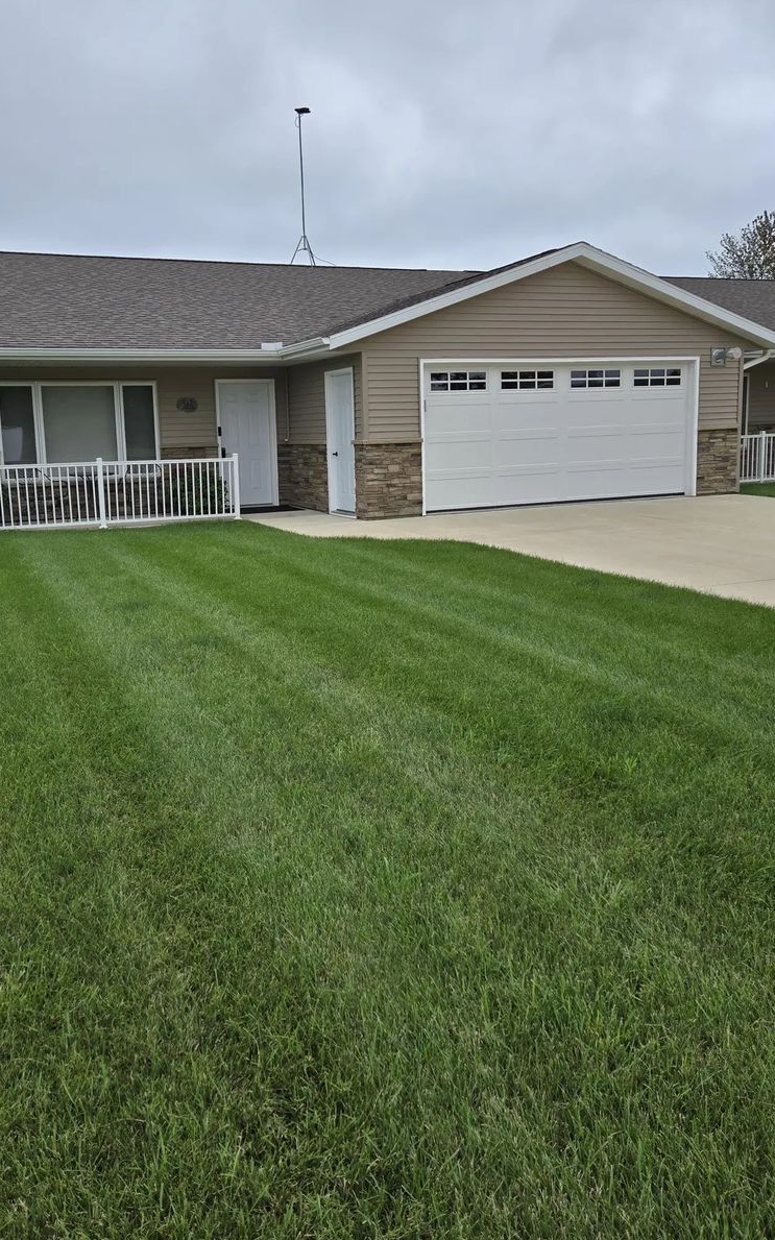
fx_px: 946
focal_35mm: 28
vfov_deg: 66.4
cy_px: 571
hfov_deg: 44.4
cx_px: 326
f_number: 1.8
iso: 25
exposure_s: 1/1232
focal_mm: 5.4
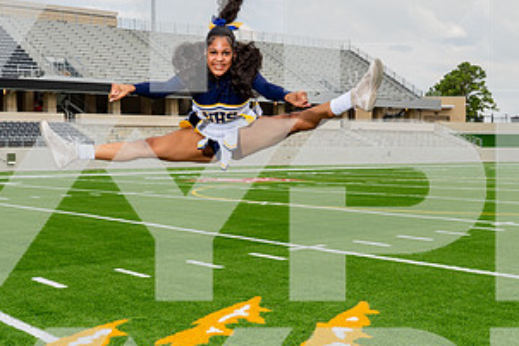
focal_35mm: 53
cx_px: 256
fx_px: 764
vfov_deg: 25.4
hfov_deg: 37.5
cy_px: 211
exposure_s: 1/250
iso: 100
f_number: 8
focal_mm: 27
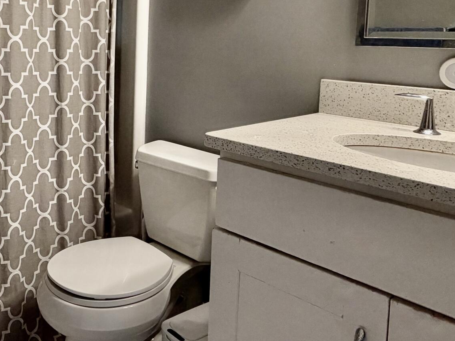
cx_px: 97
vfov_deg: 37.5
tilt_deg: -5.3
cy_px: 79
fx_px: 486
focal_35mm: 37
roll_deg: -1.1
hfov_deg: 47.7
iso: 200
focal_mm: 2.22
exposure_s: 1/60
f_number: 2.2
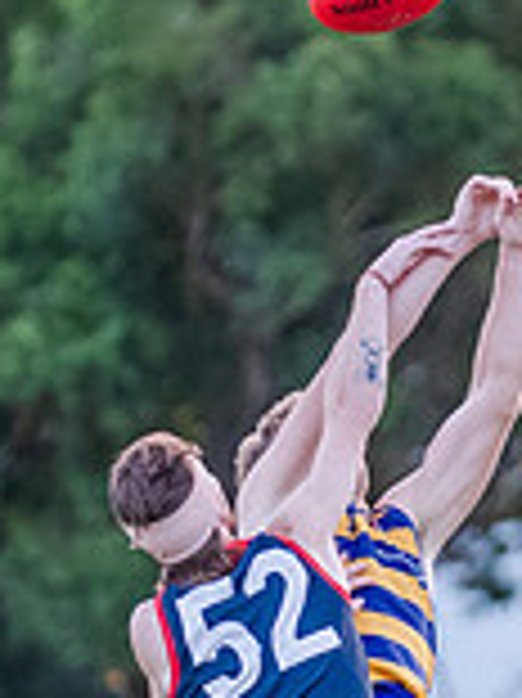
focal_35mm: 961
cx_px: 492
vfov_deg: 2.1
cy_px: 682
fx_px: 19349
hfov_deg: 1.5
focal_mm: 160
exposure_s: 1/1600
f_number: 2.8
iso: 2000
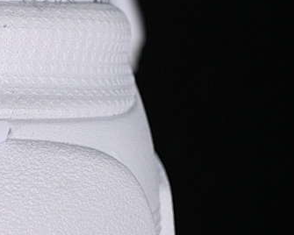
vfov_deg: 6.8
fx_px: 1975
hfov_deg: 8.4
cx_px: -104
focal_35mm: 227
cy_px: -53
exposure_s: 1/80
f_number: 8
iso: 160
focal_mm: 50
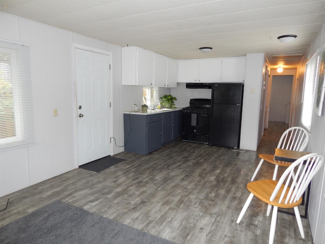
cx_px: 162
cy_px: 122
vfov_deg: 58.9
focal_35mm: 23
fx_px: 216
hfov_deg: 73.9
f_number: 3
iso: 200
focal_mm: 4
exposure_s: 1/30
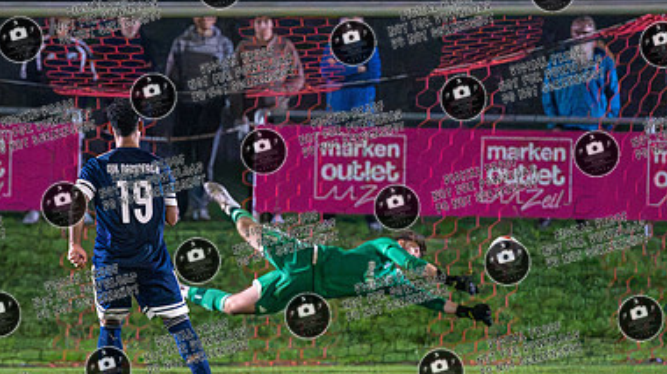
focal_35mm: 412
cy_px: 216
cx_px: 323
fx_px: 7281
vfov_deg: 2.9
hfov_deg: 5.2
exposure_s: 1/1000
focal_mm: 200
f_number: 3.2
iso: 12800
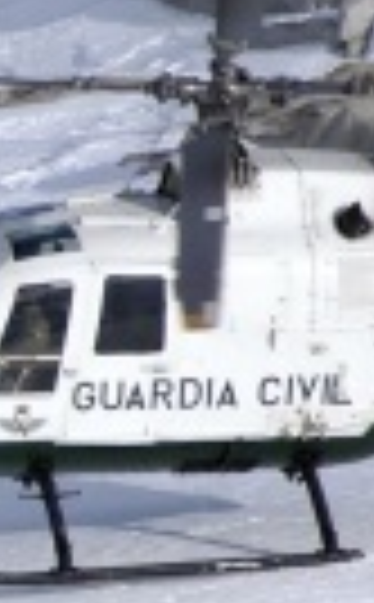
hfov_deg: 1.4
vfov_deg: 2.3
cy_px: 475
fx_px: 15204
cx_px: -689
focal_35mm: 926
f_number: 4.8
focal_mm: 135
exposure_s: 1/3000
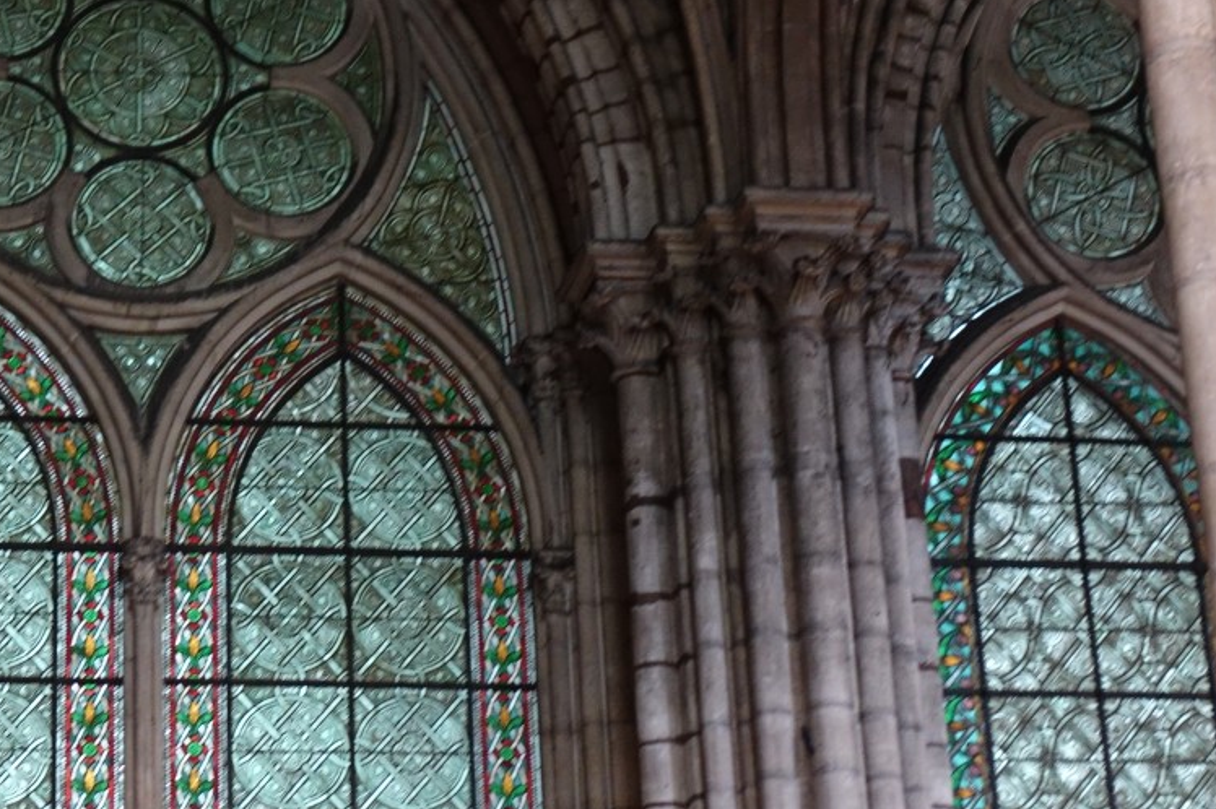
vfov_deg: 15.0
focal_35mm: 91
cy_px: 504
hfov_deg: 22.1
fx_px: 3072
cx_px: 258
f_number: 2.8
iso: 800
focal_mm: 15.45
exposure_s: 1/20
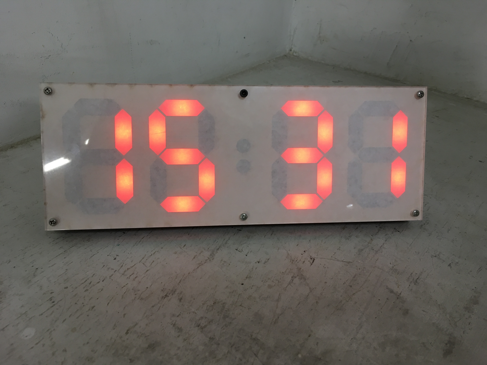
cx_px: 244
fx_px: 408
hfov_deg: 61.7
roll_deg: -2.9
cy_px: 182
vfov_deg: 48.2
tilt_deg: -30.9
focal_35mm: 29
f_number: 2.2
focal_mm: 4.15
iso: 64
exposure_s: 1/30
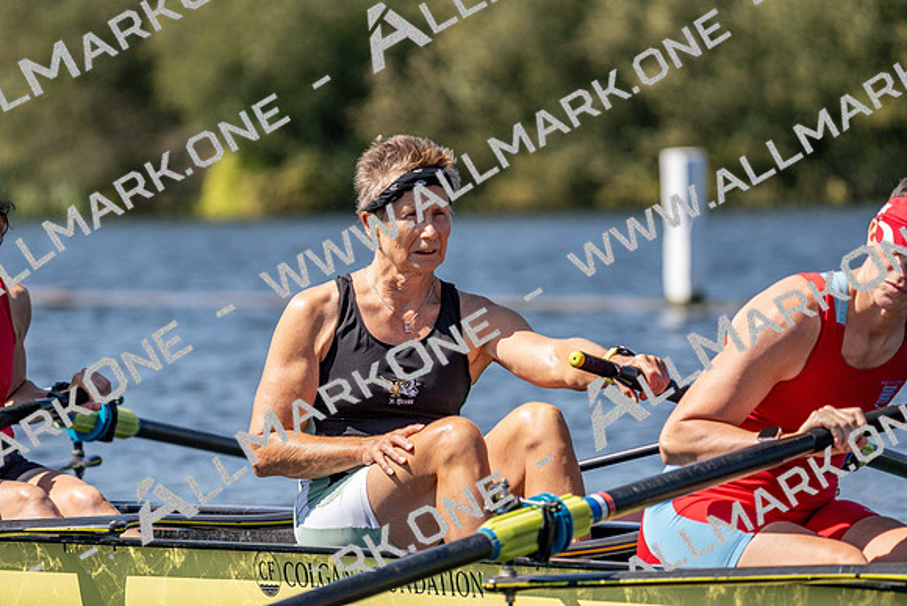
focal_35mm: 321
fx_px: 8089
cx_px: 454
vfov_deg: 4.3
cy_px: 303
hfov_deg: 6.4
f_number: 6.3
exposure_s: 1/2000
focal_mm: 321
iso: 320
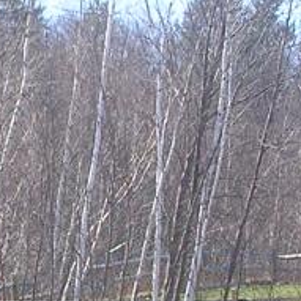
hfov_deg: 9.5
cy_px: 377
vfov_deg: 9.6
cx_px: -147
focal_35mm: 180
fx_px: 1771
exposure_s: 1/115
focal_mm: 5.8
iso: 50
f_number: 5.6
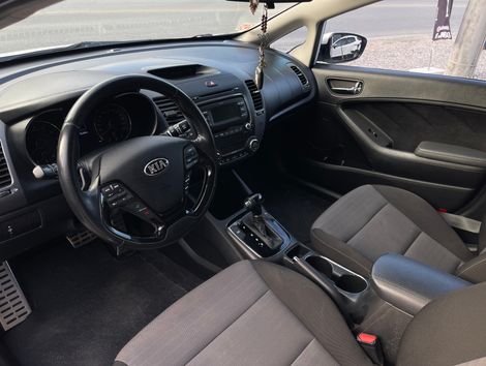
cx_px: 243
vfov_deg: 55.0
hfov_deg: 69.3
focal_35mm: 25
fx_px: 352
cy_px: 183
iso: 40
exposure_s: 1/175
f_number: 1.6
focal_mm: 5.1
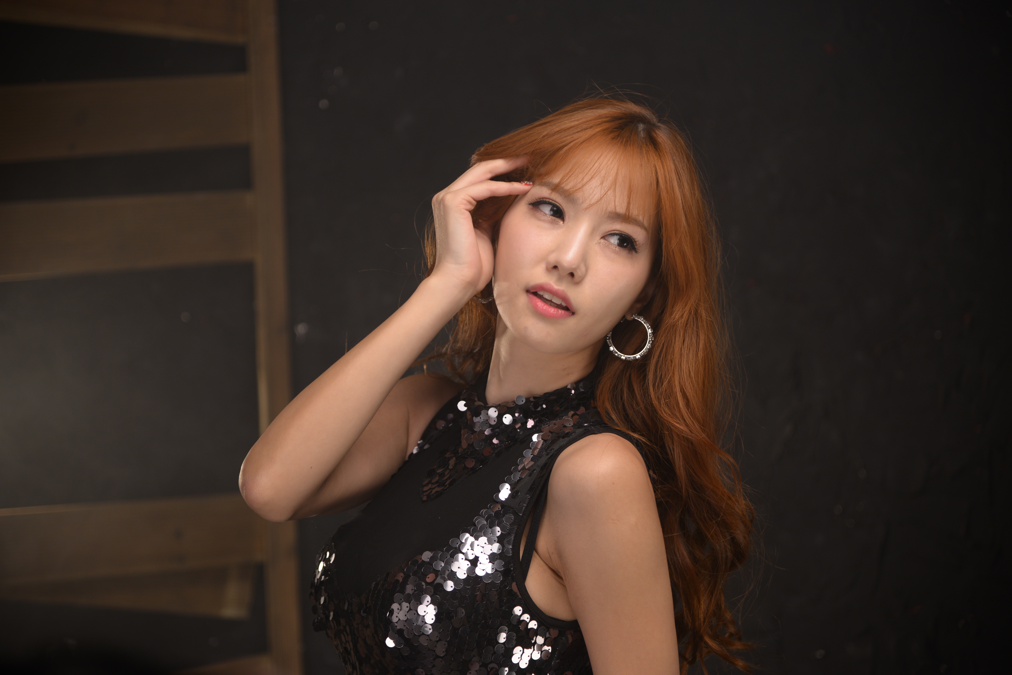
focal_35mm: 105
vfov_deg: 13.0
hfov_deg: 19.5
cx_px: 506
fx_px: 2951
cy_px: 338
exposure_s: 1/160
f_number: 4
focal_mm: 105
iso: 320
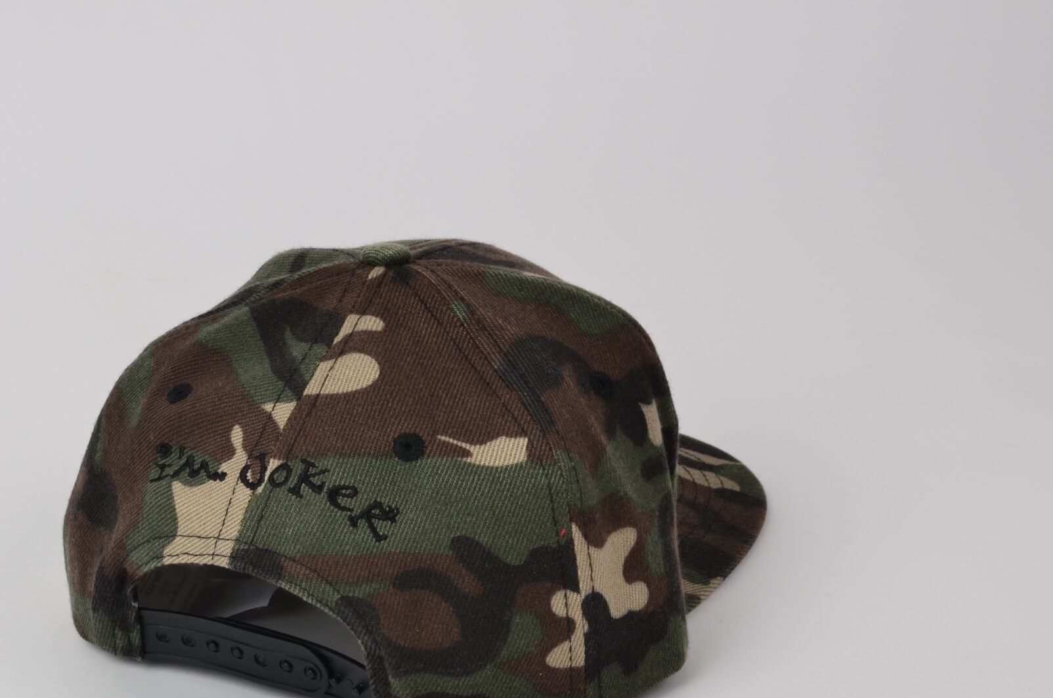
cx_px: 336
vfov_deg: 16.2
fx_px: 2446
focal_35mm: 84
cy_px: 524
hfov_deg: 24.2
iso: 200
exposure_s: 1/1.6
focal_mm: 35
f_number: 13
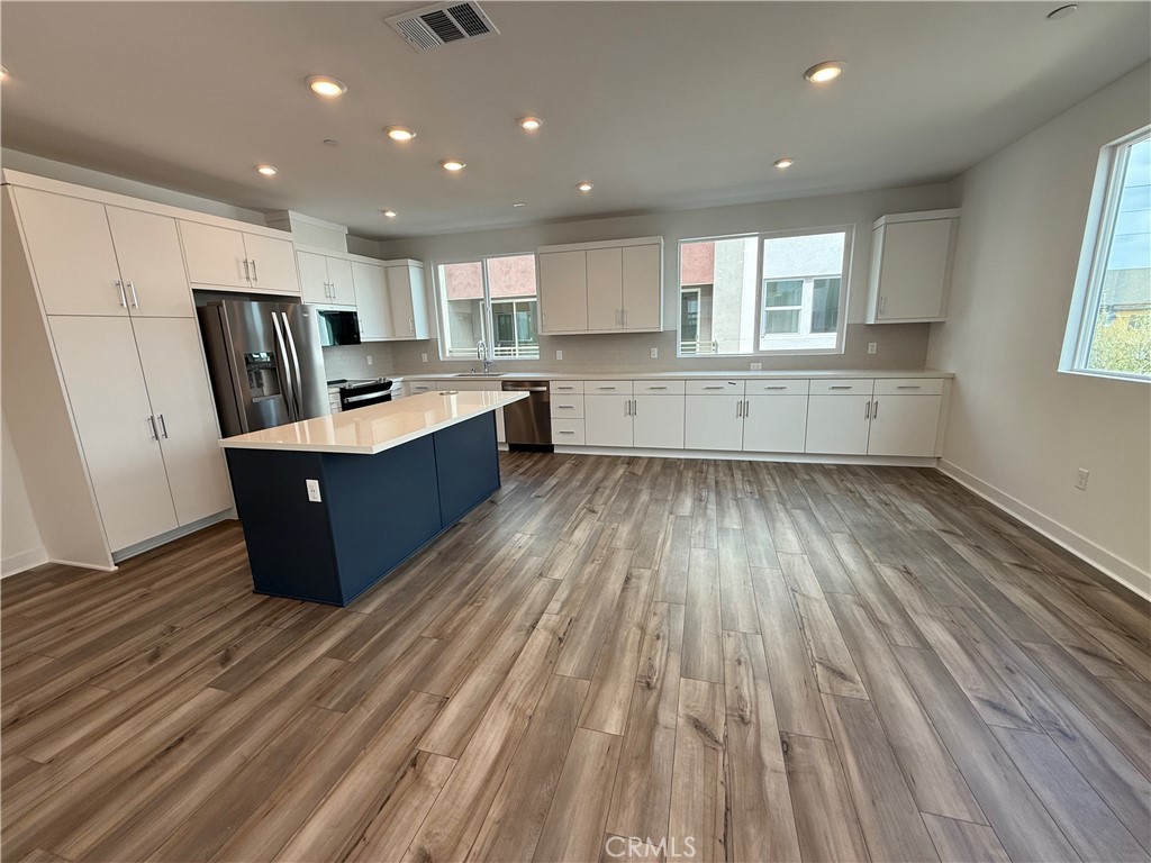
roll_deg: +1.8
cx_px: 576
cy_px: 432
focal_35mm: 14
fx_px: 466
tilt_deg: -11.3
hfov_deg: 102.1
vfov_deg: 85.7
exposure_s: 1/126
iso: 64
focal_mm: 2.22
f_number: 2.2
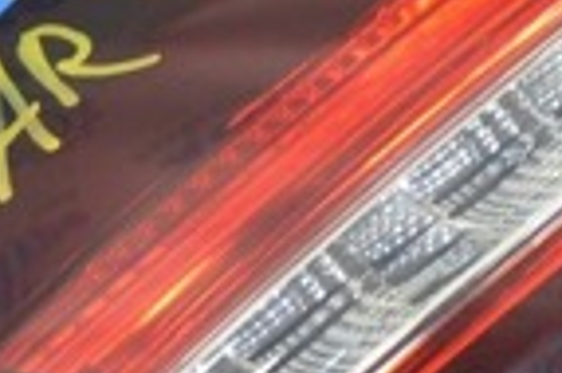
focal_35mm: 256
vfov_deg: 5.4
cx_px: 814
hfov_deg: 7.9
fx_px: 3992
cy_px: 139
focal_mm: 38
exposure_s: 1/20
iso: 400
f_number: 5.6
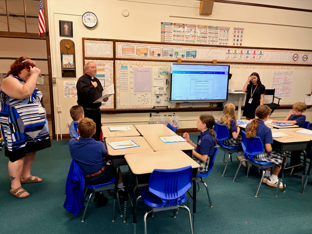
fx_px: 234
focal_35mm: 26
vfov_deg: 53.1
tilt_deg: -10.4
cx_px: 156
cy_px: 117
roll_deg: -1.0
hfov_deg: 67.3
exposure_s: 1/120
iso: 125
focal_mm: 5.96
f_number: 1.6
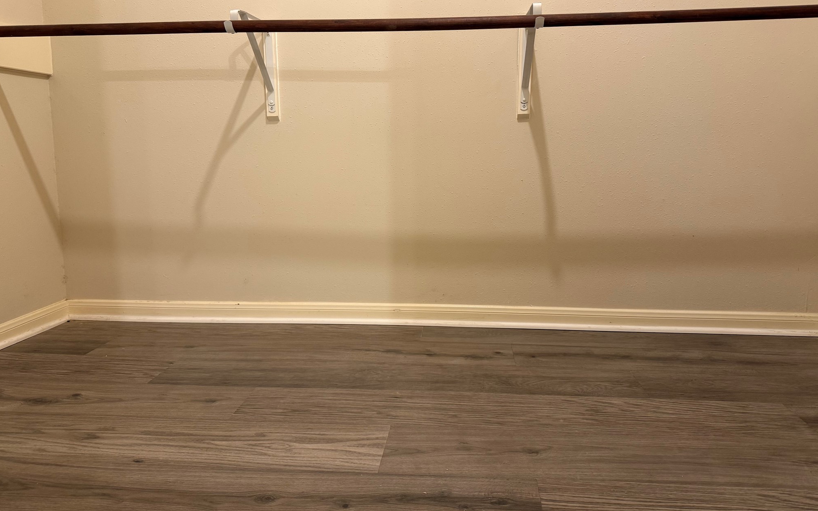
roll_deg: +1.1
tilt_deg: -7.5
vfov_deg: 47.5
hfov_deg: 70.4
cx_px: 408
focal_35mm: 26
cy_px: 220
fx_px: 580
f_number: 1.78
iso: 200
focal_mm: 6.76
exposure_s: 1/60
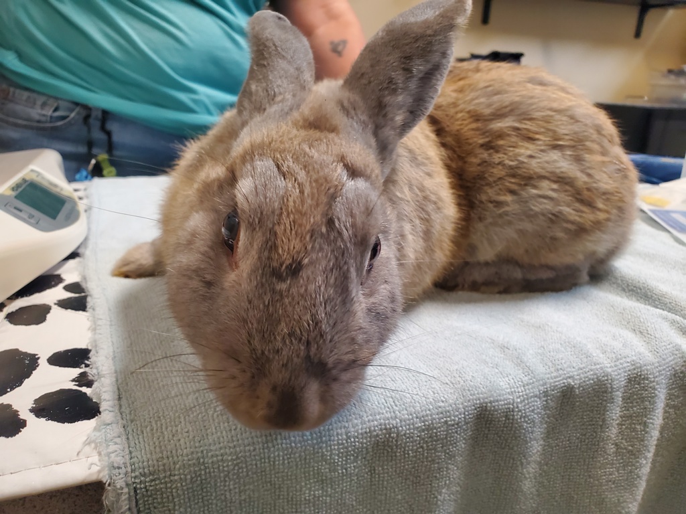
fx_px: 515
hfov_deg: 67.3
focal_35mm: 26
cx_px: 343
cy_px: 257
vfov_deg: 53.1
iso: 500
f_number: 2.4
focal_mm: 4.3
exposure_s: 1/40
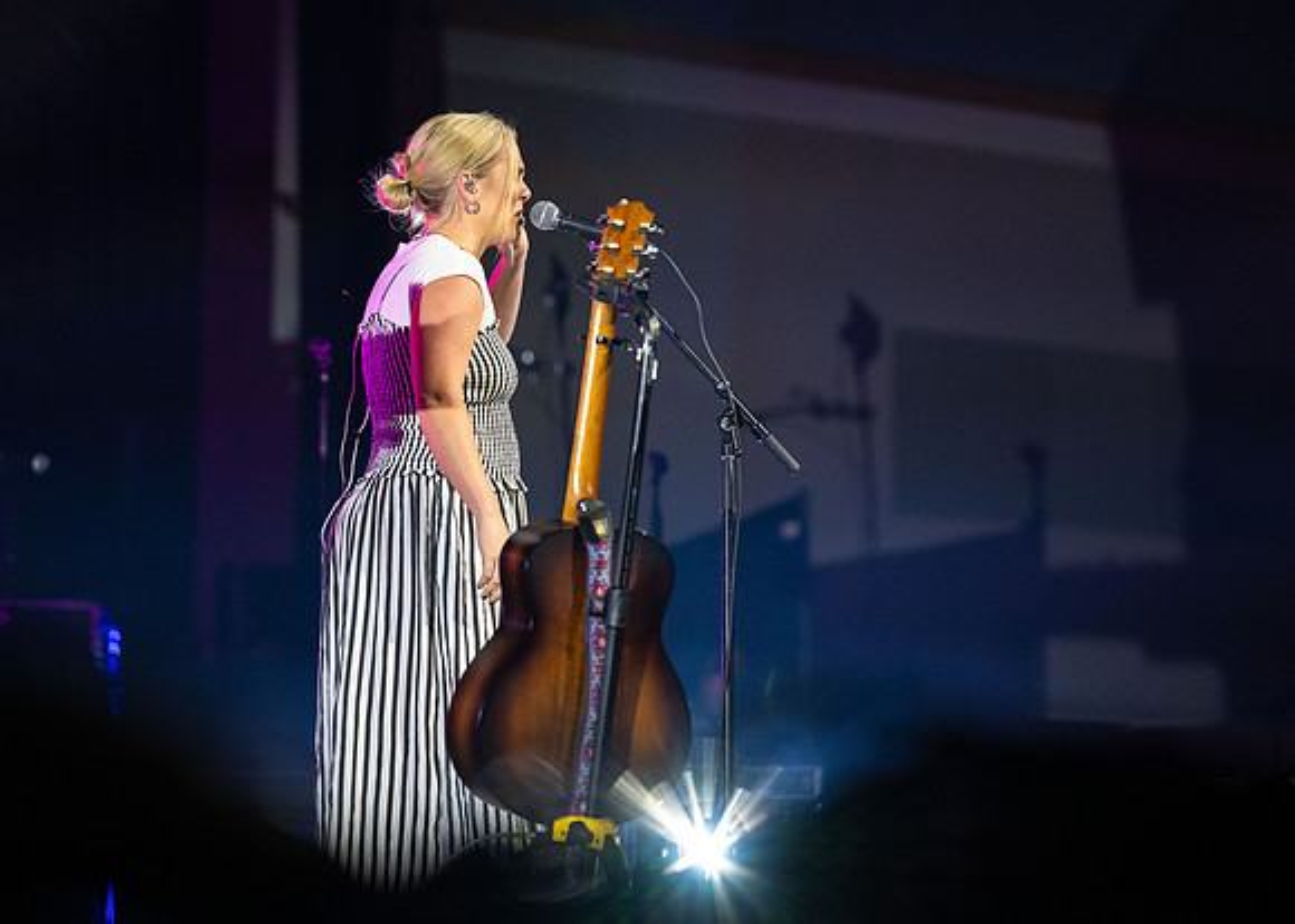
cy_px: 409
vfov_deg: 11.2
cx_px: 655
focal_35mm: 128
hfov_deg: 15.6
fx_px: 4721
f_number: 2.8
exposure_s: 1/320
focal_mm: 110
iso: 3200
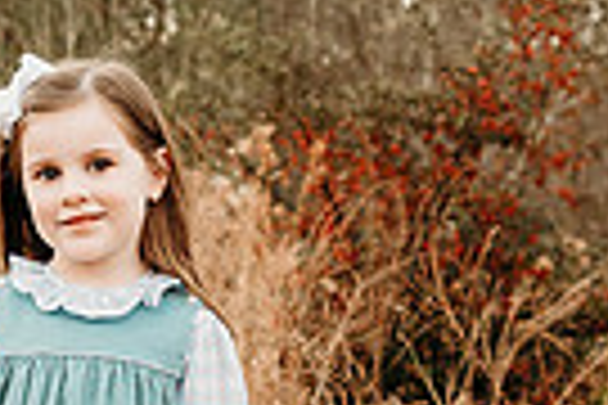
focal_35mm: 117
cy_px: 491
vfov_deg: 11.5
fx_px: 1976
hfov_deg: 17.1
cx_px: 12
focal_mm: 24
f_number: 3.2
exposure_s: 1/400
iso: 160
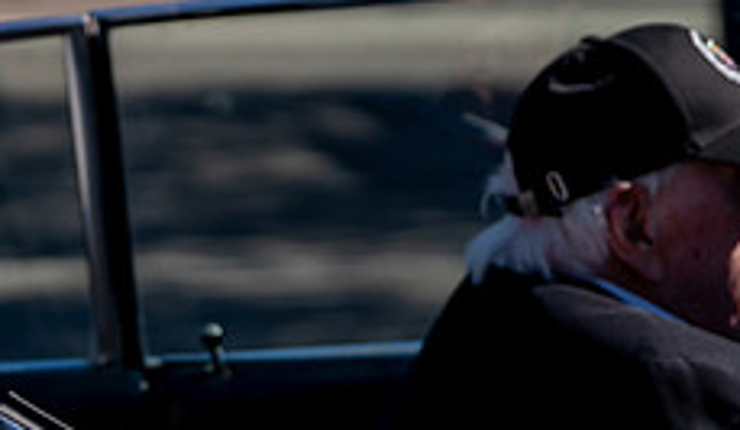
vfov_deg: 4.9
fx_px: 5023
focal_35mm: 254
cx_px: -248
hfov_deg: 8.3
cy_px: 81
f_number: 3.2
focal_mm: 79
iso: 100
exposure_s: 1/2500
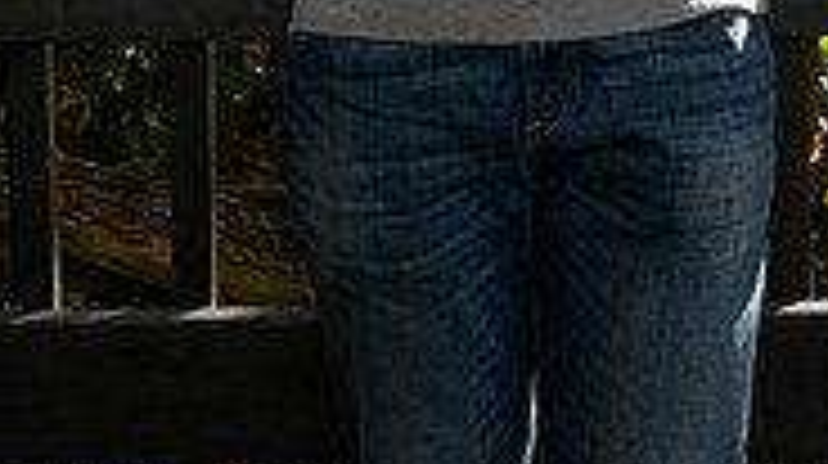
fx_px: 3268
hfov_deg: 14.4
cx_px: 544
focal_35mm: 149
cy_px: -363
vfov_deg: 7.9
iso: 1600
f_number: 10
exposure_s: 1/250
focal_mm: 45
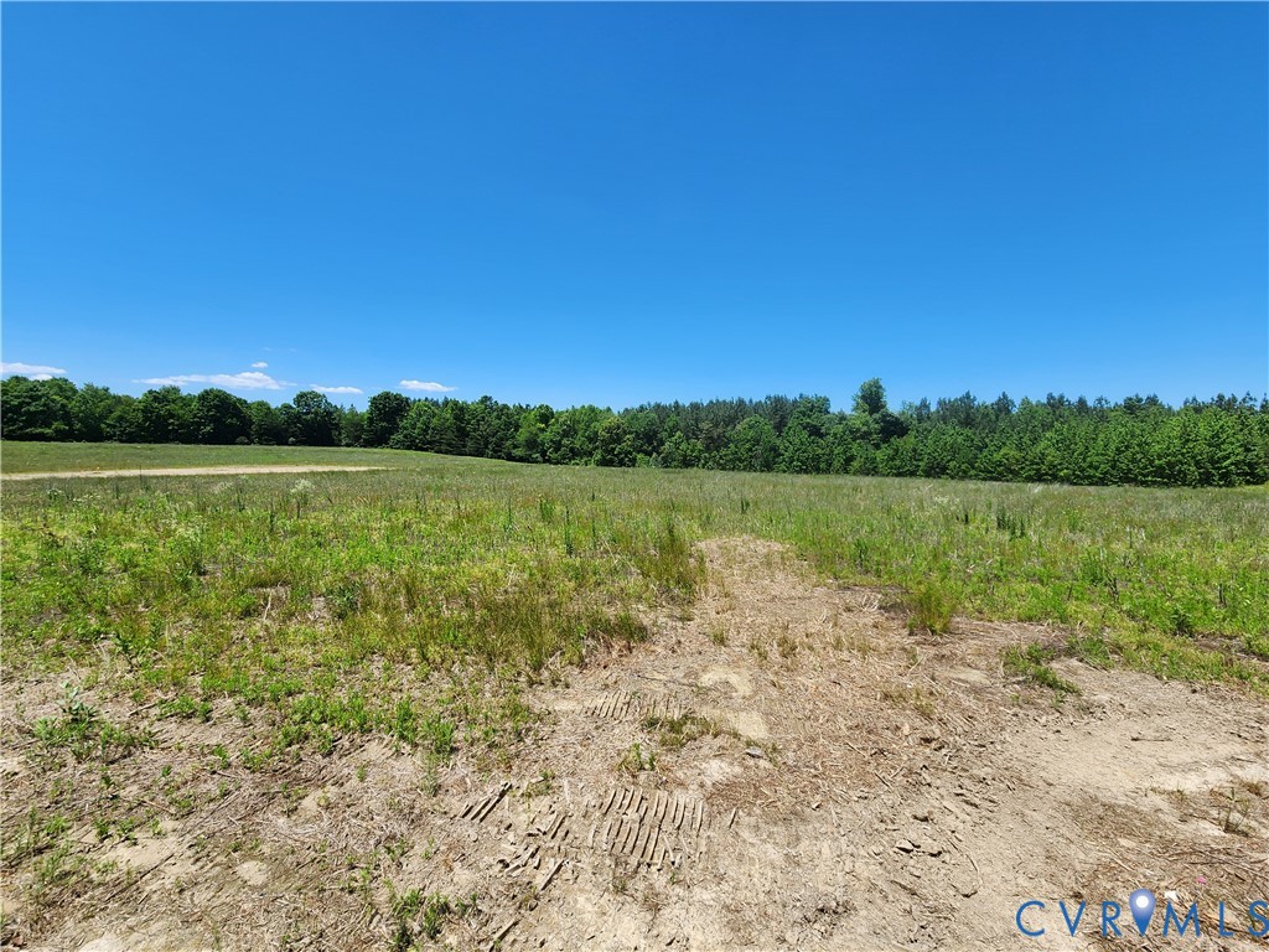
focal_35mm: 13
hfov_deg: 106.2
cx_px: 634
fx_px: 477
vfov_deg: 89.9
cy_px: 476
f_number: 2.2
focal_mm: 2.2
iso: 50
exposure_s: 1/1789
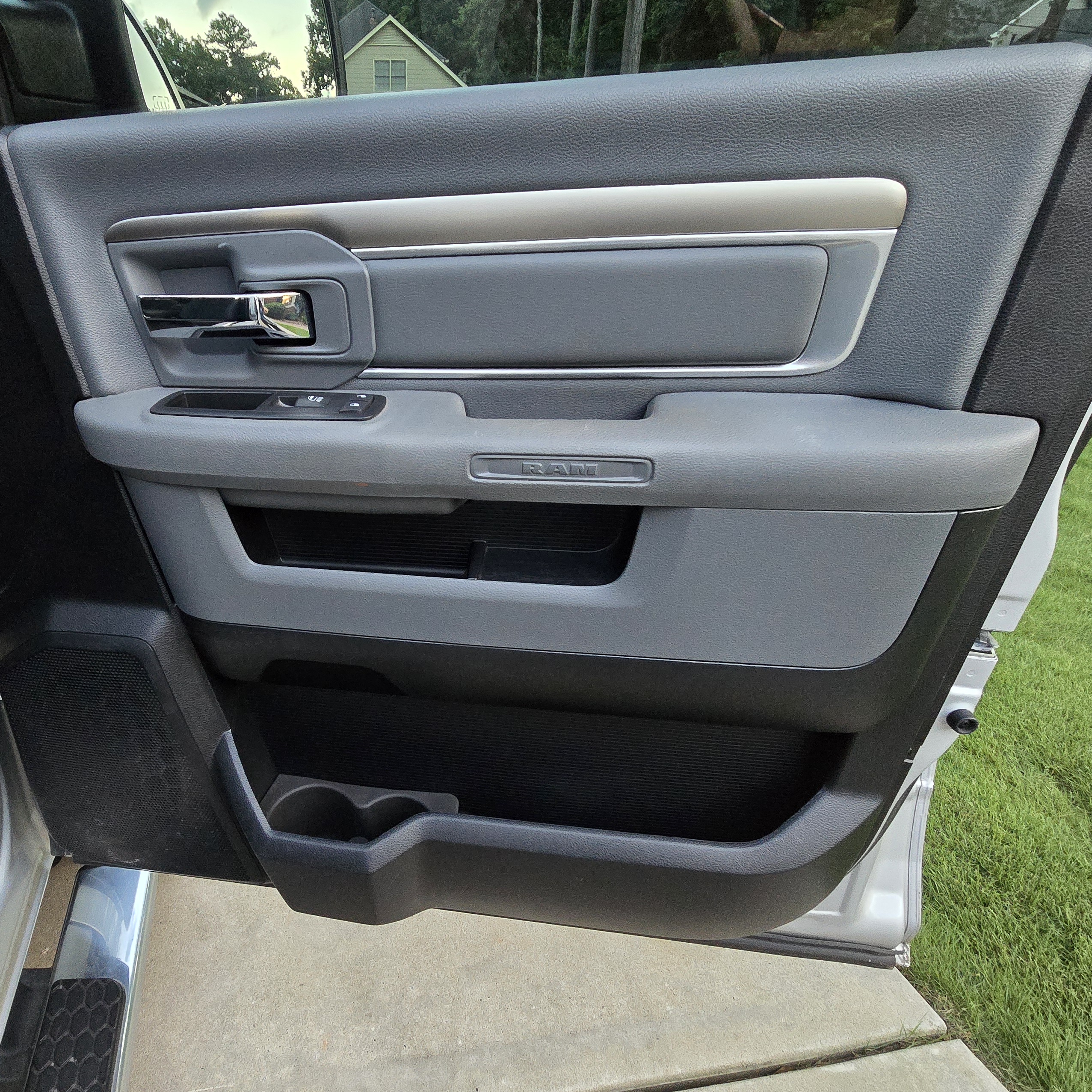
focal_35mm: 18
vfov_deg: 80.7
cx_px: 418
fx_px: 642
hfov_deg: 79.4
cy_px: 563
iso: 800
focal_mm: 2.2
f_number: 2.2
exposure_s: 1/60
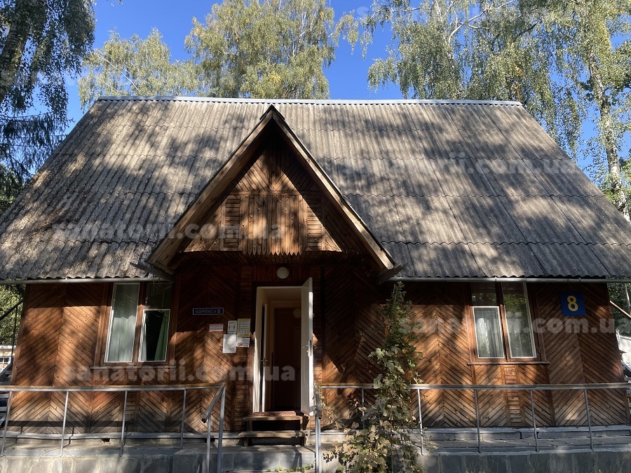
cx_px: 316
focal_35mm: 26
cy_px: 236
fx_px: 474
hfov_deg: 67.3
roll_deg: -0.2
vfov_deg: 53.1
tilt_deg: +16.6
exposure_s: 1/769
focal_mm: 4.2
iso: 32
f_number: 1.6
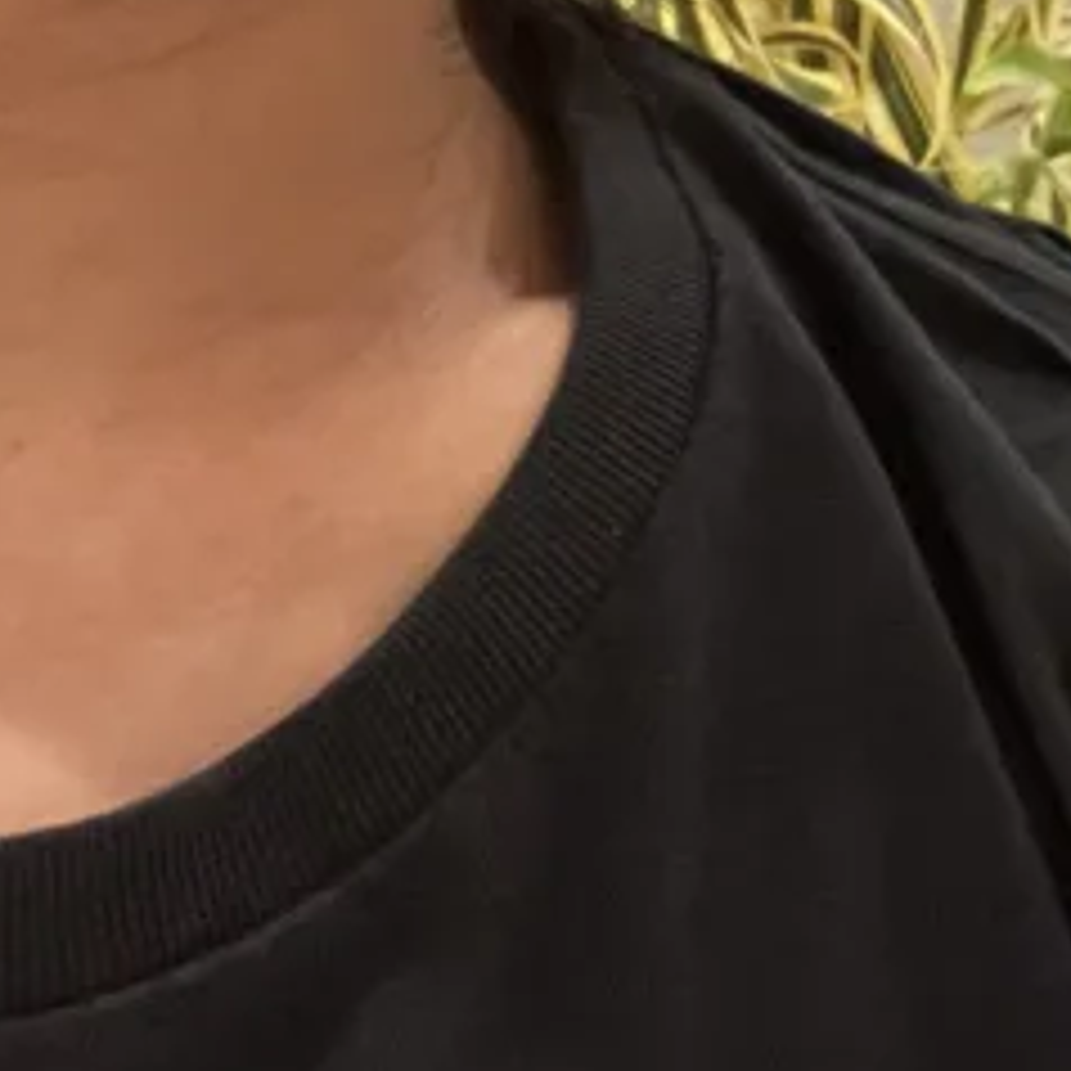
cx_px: 2151
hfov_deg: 12.5
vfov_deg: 13.8
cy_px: -263
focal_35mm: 122
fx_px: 4270
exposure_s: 1/40
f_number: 2.2
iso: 250
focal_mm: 2.87
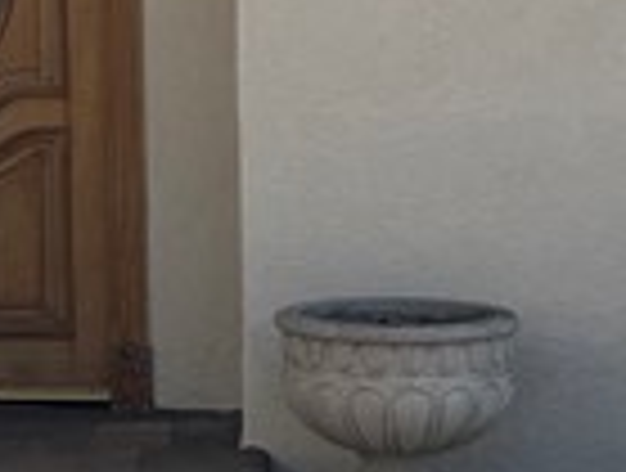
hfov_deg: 10.1
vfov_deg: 7.8
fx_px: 3463
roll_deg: +2.8
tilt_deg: -0.8
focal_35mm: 191
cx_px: -198
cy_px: -22
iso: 50
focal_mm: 5.96
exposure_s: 1/3534
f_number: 1.6
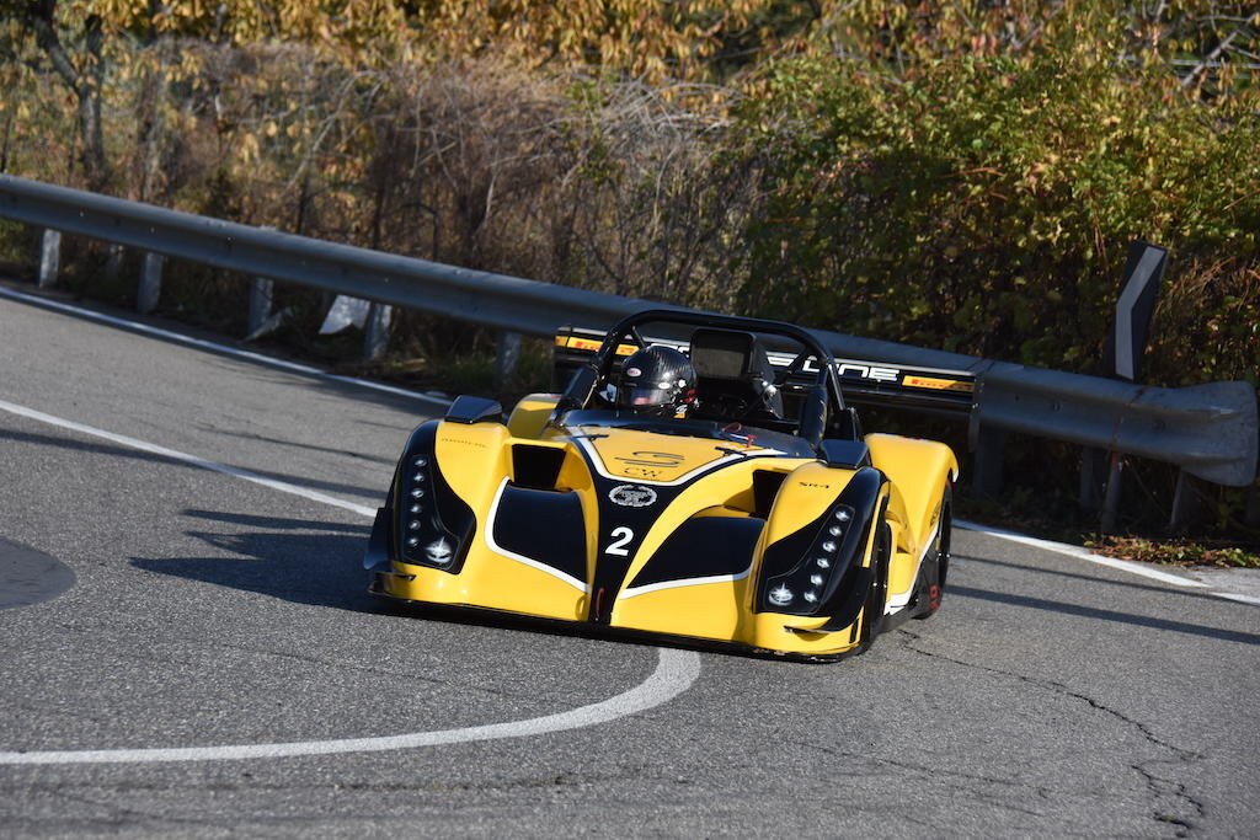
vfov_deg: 7.3
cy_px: 420
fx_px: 6563
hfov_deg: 11.0
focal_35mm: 188
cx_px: 630
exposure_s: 1/1600
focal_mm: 125
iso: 400
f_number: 6.3
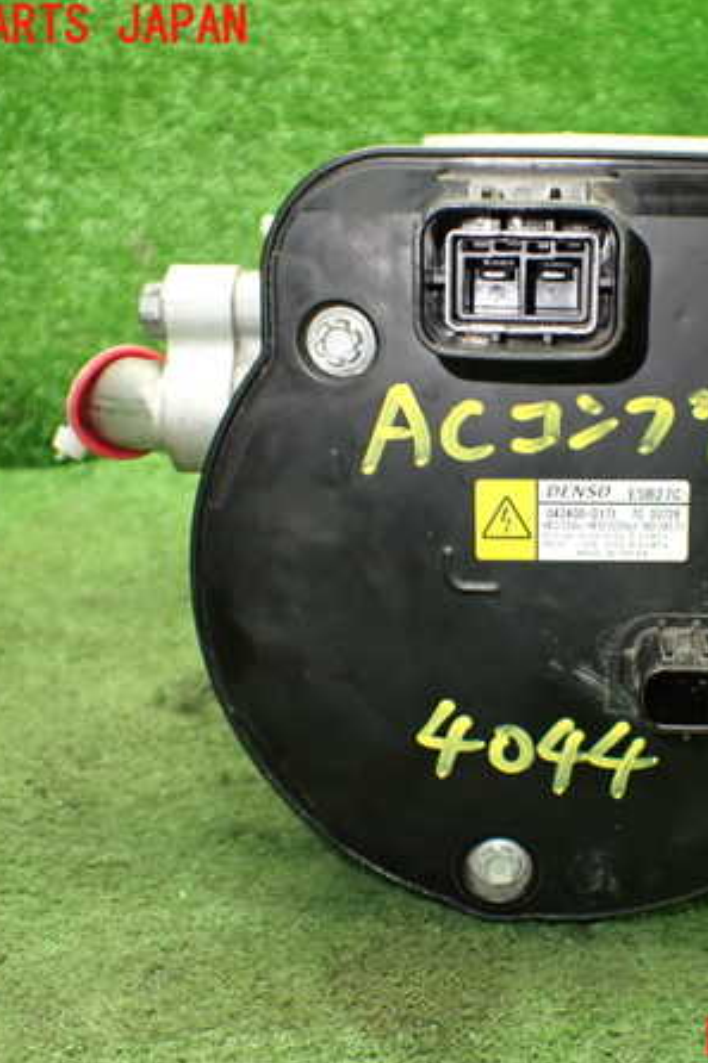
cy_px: 534
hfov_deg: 31.3
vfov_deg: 46.4
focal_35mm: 42
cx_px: 529
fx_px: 1240
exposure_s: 1/80
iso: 800
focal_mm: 5.4
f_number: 2.3
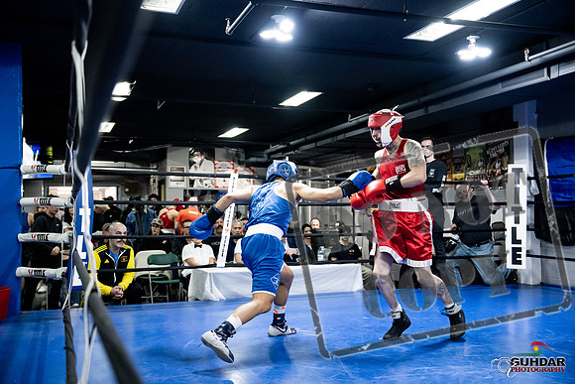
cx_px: 288
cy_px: 192
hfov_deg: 50.7
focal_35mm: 38
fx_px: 607
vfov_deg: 35.1
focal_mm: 38
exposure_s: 1/1000
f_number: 2.8
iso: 8000
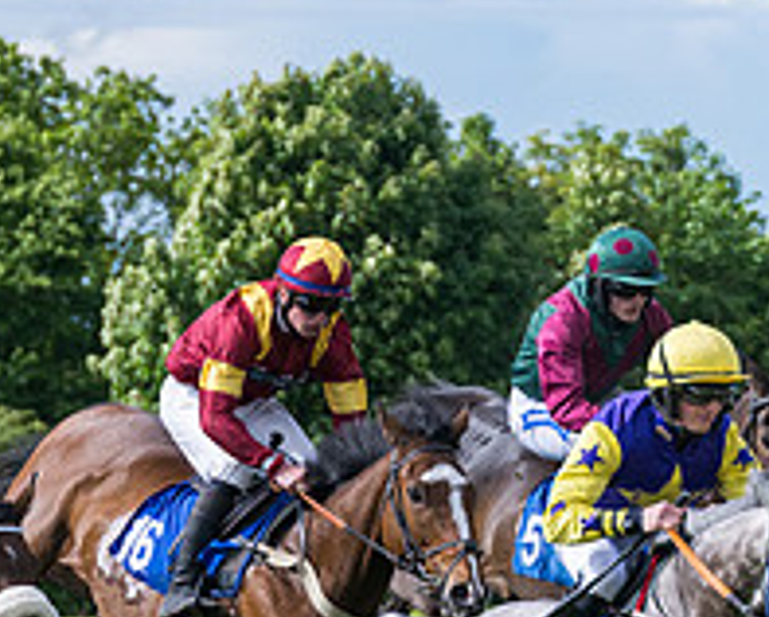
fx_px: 8817
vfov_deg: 4.0
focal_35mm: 387
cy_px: 594
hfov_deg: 5.0
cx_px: -173
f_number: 4
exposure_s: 1/4000
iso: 400
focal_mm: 98
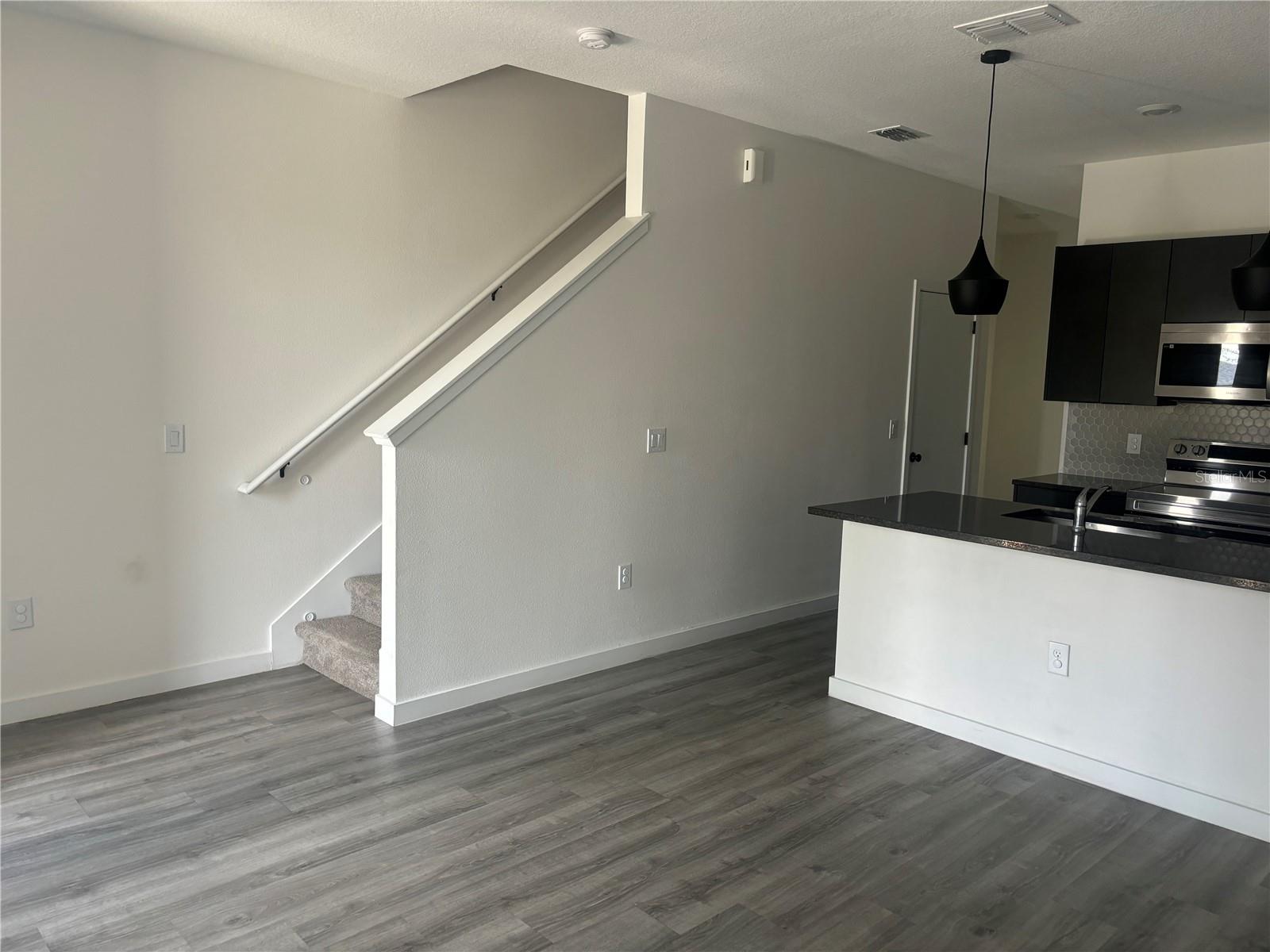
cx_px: 635
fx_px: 954
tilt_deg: -7.1
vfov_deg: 53.1
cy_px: 476
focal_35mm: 26
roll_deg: -1.1
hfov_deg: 67.3
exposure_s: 1/61
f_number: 1.6
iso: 125
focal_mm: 5.96
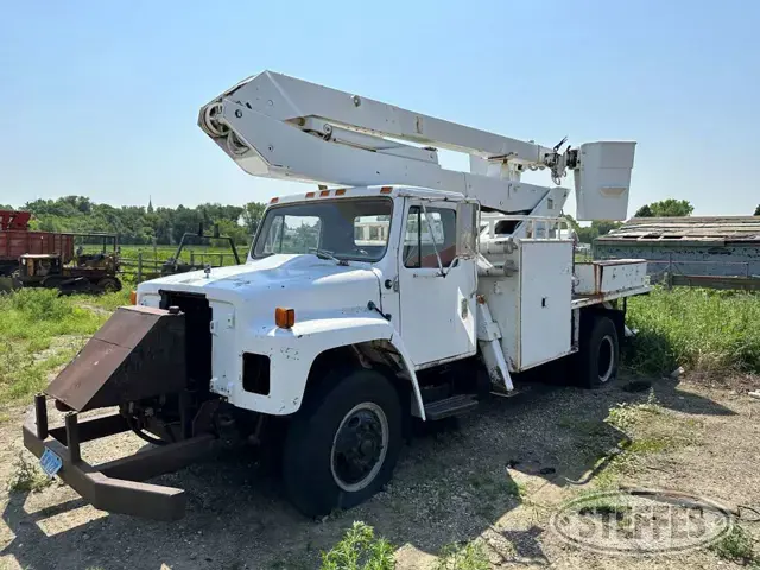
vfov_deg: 56.8
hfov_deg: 71.6
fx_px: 527
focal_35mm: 24
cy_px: 285
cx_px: 380
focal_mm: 6.86
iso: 80
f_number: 1.78
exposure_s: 1/4762
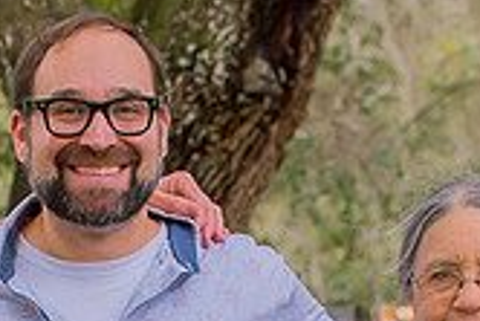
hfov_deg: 10.2
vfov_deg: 6.8
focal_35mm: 200
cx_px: 59
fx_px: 2669
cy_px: 507
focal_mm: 35
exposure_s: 1/250
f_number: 4
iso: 100
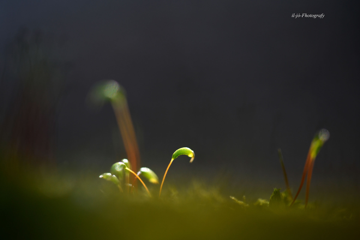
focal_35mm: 105
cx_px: 180
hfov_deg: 19.5
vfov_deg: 13.0
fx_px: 1050
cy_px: 120
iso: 560
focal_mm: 105
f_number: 5.6
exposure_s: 1/1000
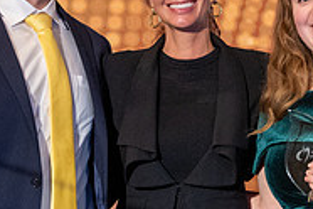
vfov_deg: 8.4
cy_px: 65
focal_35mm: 163
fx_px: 1417
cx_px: 210
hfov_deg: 12.6
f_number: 4
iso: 6400
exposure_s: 1/200
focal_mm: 45
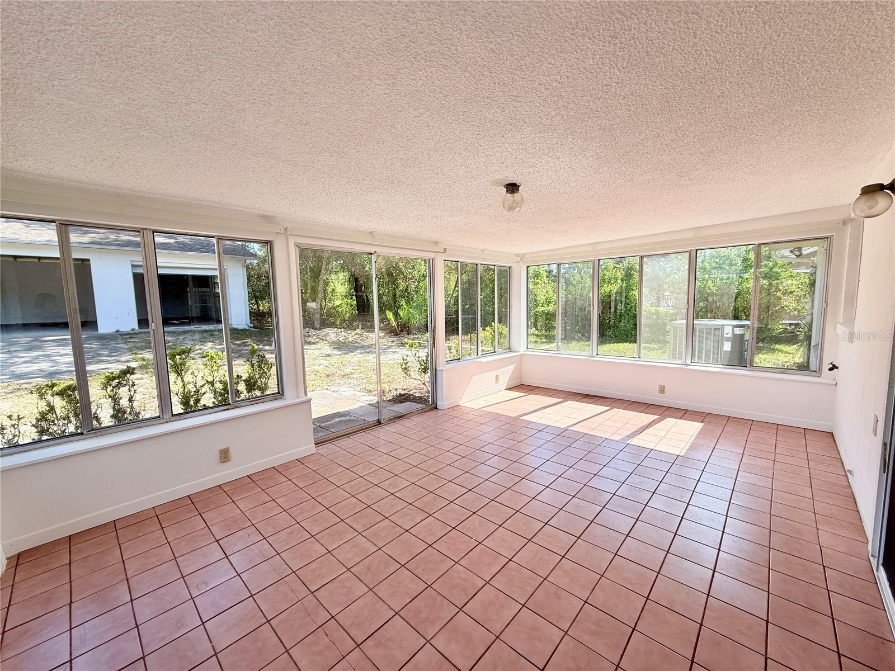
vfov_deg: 85.7
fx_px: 362
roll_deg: +1.5
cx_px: 448
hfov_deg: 102.1
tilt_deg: -3.4
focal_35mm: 14
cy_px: 336
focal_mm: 2.22
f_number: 2.2
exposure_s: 1/701
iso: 50
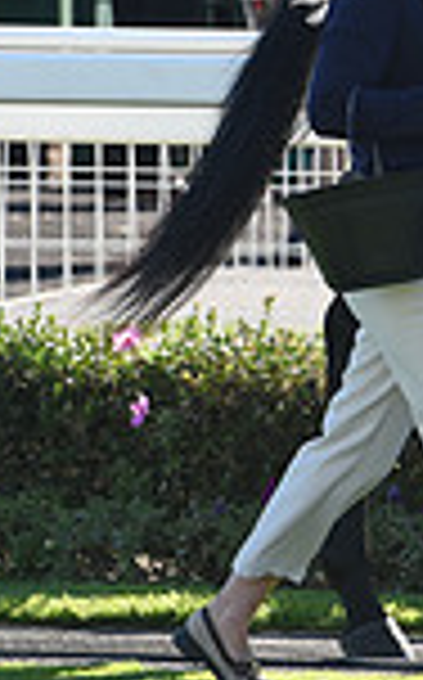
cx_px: 1022
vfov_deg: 2.7
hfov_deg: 1.7
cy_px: -20
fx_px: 14484
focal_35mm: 783
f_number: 6.3
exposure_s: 1/640
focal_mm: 200
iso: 400
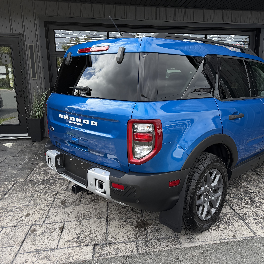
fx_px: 250
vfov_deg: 55.6
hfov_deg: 55.3
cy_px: 130
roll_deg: -0.4
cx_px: 156
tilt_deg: -11.9
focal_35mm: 29
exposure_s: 1/1553
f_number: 1.78
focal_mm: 6.76
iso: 100
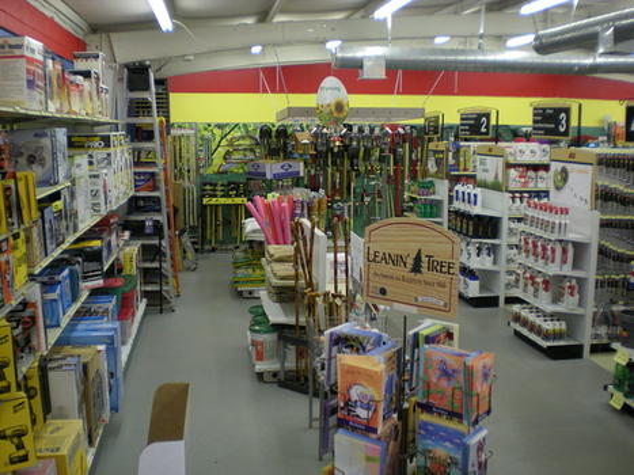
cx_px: 317
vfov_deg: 37.7
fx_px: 696
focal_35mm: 38
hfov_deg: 49.0
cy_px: 238
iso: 200
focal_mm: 6.3
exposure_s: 1/49
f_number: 3.1
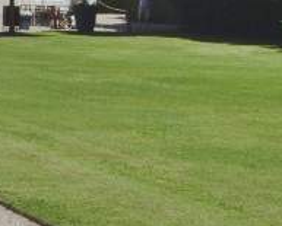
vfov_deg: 11.3
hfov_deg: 11.6
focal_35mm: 134
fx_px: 1120
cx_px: -408
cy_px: -66
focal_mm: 18
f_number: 10
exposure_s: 1/320
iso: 100
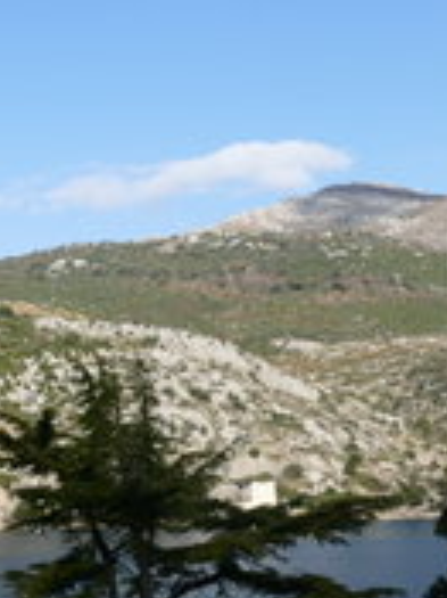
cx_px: -31
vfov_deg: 25.2
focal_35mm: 77
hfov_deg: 18.5
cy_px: 398
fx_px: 1327
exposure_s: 1/10000
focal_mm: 12.64
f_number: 3.1
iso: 800
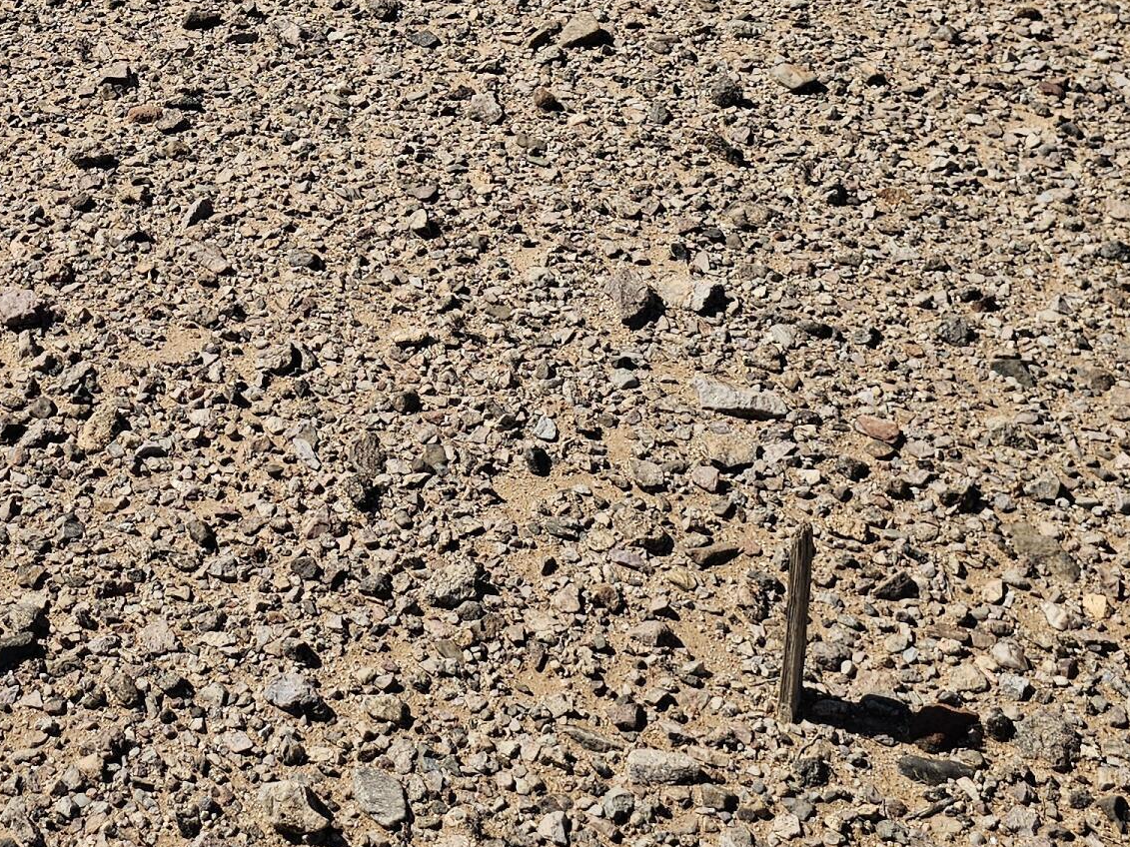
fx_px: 1991
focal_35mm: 61
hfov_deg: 30.8
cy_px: -94
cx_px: 211
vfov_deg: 22.6
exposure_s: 1/1186
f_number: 1.7
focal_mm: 6.3
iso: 10
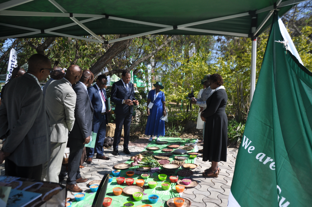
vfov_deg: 47.8
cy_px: 104
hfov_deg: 67.4
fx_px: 234
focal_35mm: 27
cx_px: 156
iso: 200
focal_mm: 18
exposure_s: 1/1250
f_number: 3.5
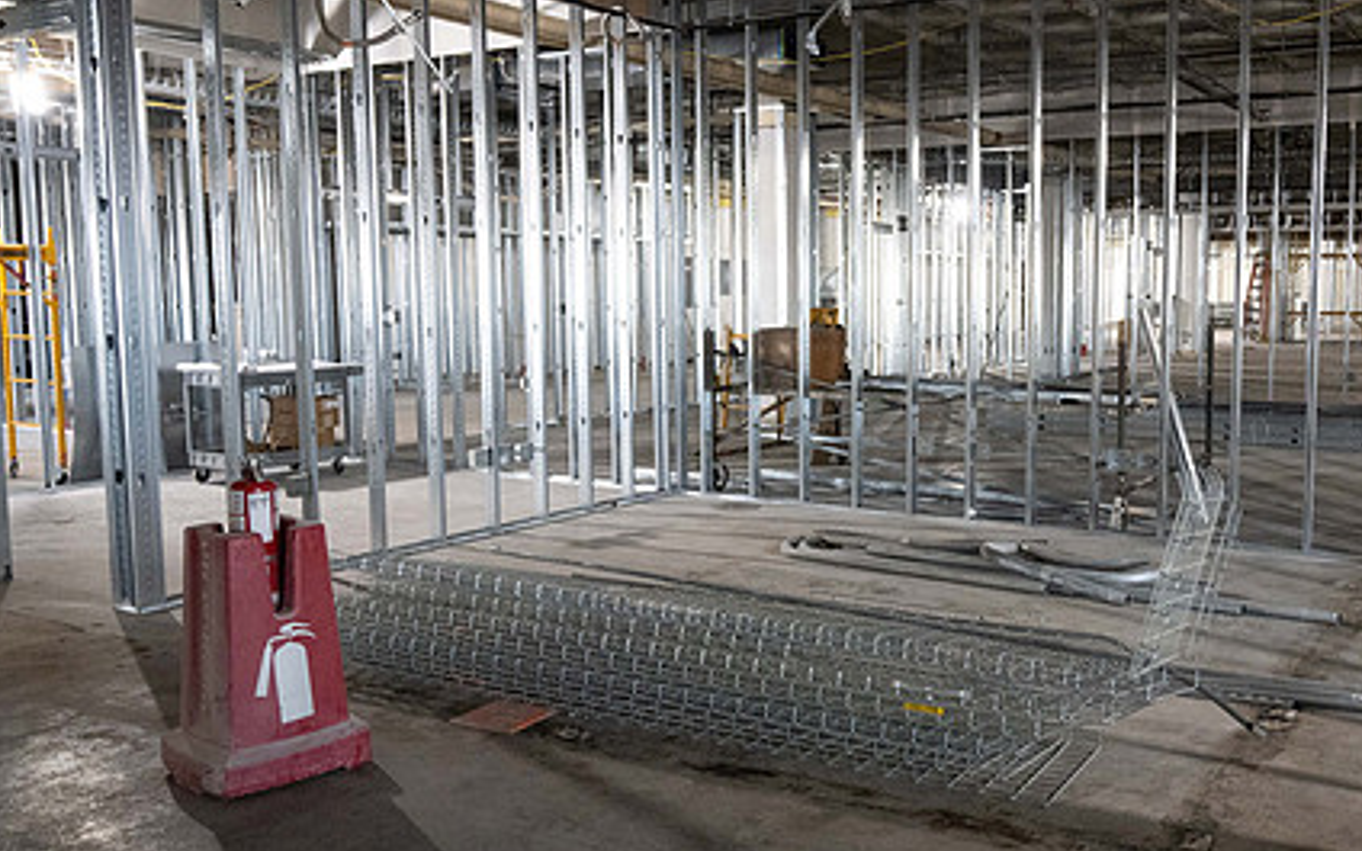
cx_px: 893
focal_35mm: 34
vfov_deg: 37.3
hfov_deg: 55.7
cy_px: 406
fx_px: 1262
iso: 4000
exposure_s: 1/160
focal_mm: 24
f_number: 4
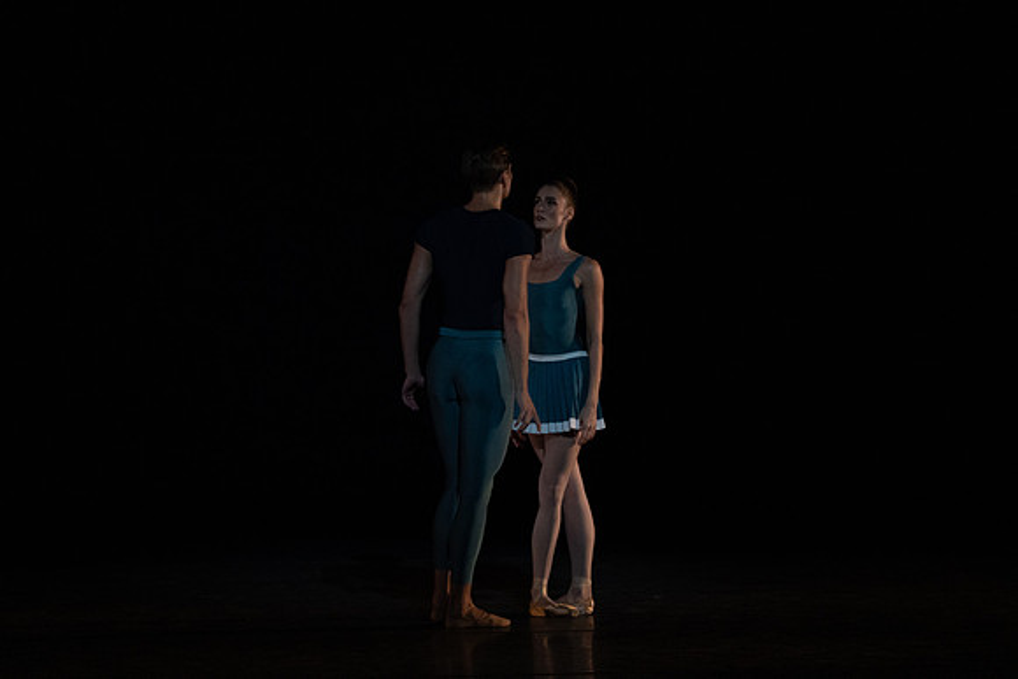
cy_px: 340
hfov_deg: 5.6
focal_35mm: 367
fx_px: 10380
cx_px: 509
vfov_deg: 3.7
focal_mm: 367
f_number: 5.6
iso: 6400
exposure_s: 1/320
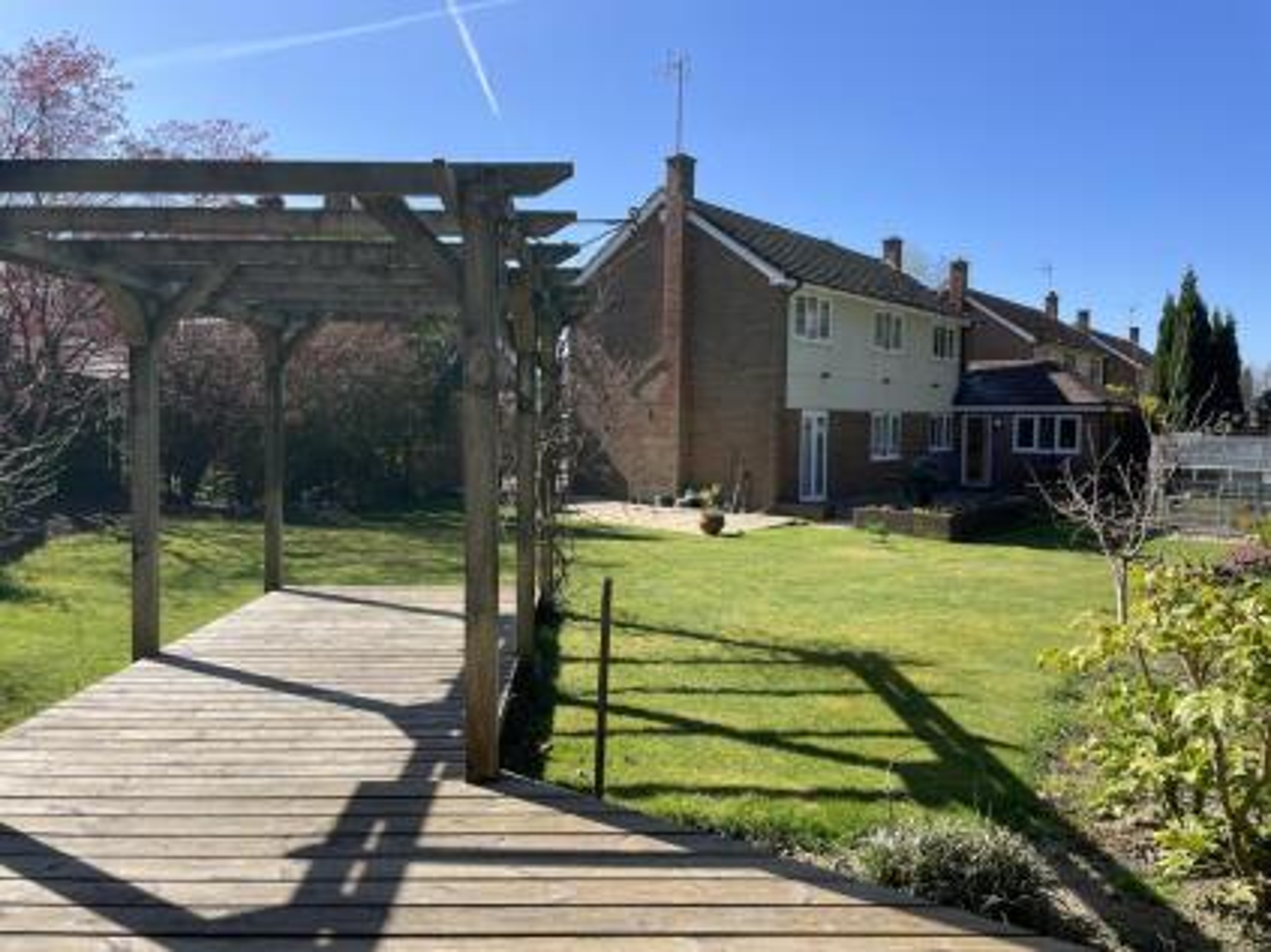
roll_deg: -0.5
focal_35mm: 26
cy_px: 476
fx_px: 954
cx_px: 636
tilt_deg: -3.2
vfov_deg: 53.0
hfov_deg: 67.3
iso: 32
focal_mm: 4.2
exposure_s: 1/2174
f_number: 1.6
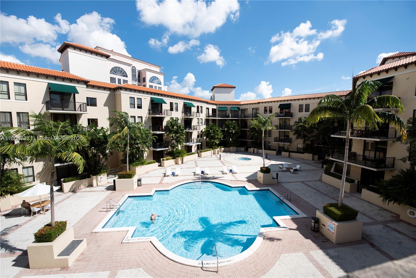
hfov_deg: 104.2
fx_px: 162
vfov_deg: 81.2
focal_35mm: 14
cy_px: 139
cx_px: 208
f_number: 5
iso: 200
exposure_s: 1/1250
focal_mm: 14
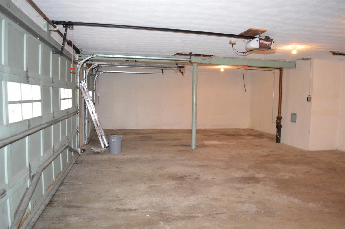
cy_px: 114
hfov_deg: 67.4
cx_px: 172
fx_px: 258
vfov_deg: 47.8
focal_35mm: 27
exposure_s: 1/60
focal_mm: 18
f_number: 3.5
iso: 3200
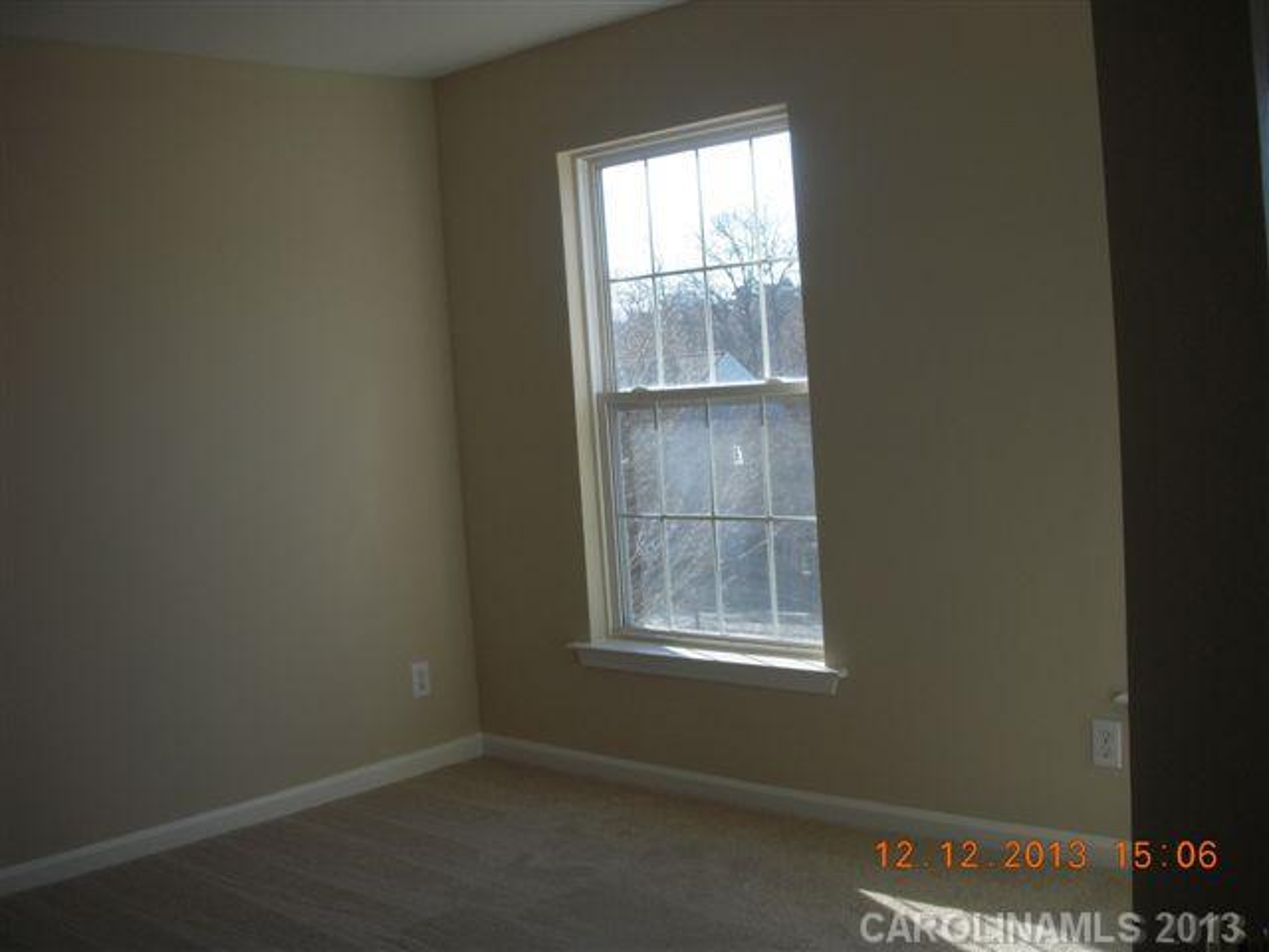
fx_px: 1393
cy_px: 476
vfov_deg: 37.7
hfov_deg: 49.0
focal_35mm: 38
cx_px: 634
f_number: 3.3
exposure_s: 1/250
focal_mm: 6.3
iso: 100
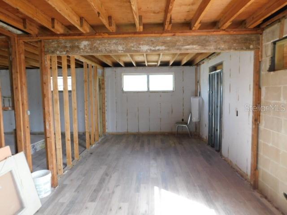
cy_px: 108
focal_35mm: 23
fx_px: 191
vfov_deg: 58.9
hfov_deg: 73.9
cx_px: 144
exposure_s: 1/50
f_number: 3
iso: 125
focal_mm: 4
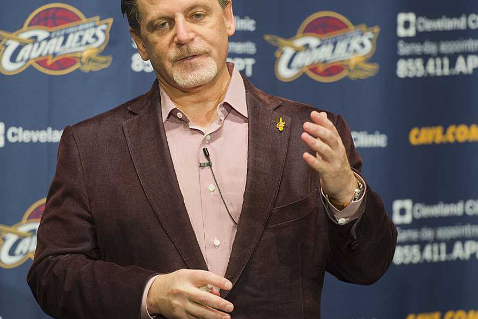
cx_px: 232
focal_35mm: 251
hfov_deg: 8.2
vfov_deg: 5.5
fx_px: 3333
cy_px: 144
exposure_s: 1/400
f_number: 2.8
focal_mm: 200
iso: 800
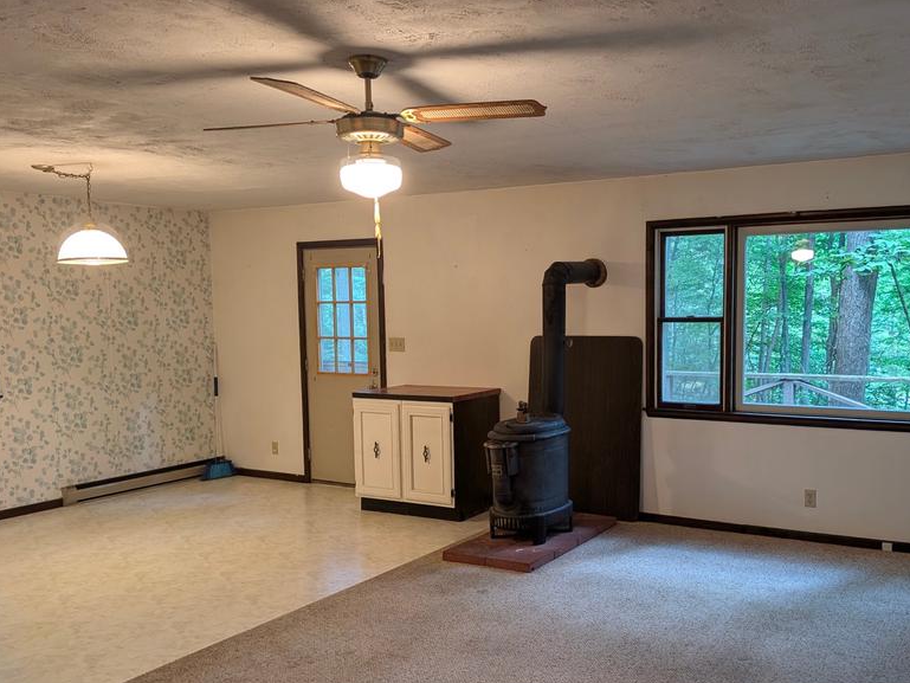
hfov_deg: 56.4
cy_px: 376
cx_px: 544
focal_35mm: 32
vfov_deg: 44.1
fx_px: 841
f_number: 1.68
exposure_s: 1/60
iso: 194
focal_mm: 6.9
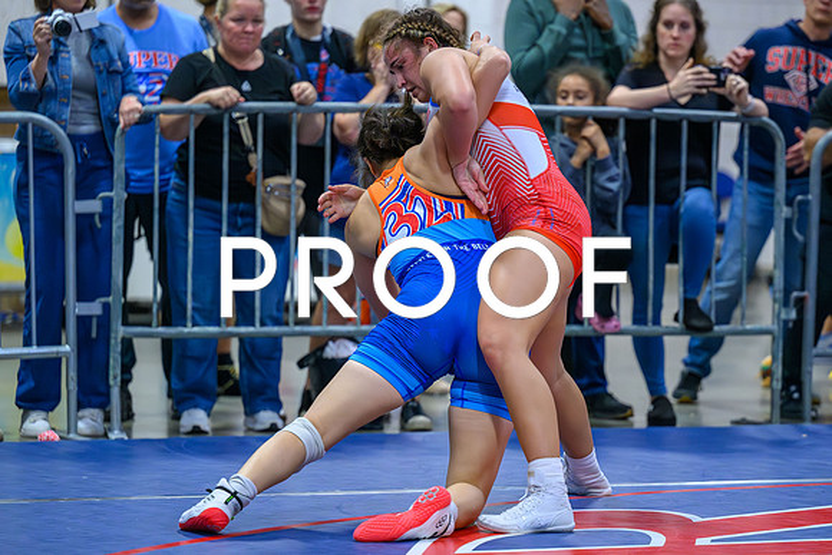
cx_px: 471
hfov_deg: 13.1
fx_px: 3630
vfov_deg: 8.7
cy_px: 301
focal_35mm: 157
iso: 12800
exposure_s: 1/800
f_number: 2.8
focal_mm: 130
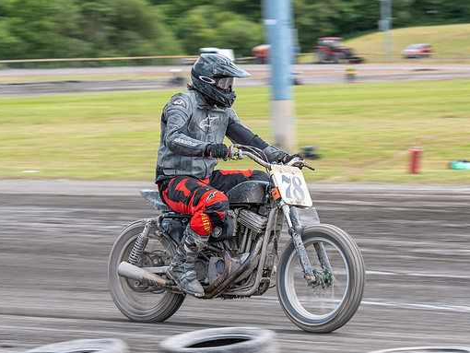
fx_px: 2187
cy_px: 211
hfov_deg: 12.3
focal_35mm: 161
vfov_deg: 9.2
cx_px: 291
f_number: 8
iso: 200
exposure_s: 1/320
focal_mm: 112
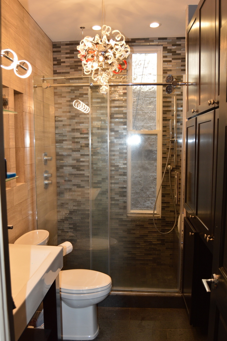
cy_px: 170
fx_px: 284
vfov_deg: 62.0
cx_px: 114
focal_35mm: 30
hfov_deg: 43.5
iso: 400
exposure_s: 1/60
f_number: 3.5
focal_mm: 20
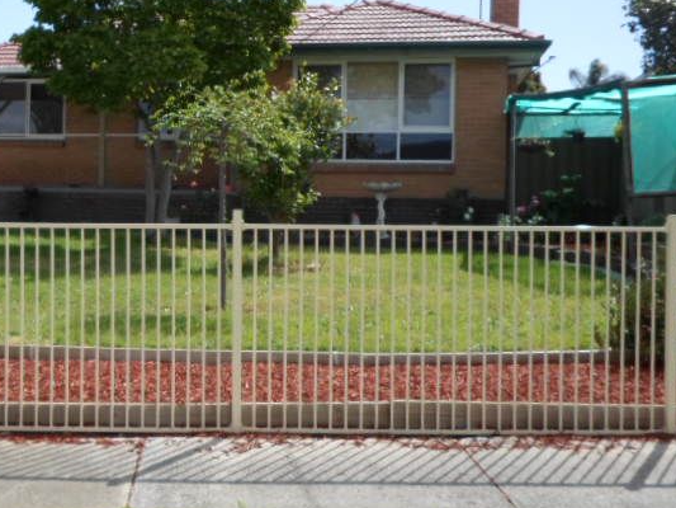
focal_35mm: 48
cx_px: 165
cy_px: 198
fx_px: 938
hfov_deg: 38.6
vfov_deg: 30.2
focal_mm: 4.5
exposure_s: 1/1500
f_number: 2.5
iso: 80
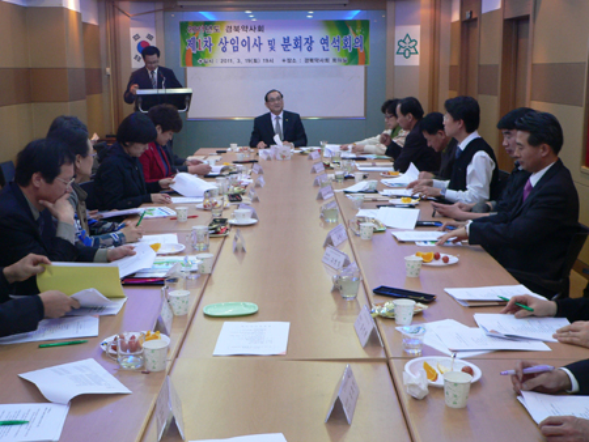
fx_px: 783
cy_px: 221
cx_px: 294
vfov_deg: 31.5
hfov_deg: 41.2
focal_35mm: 46
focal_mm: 7.6
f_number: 2.8
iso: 200
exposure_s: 1/25
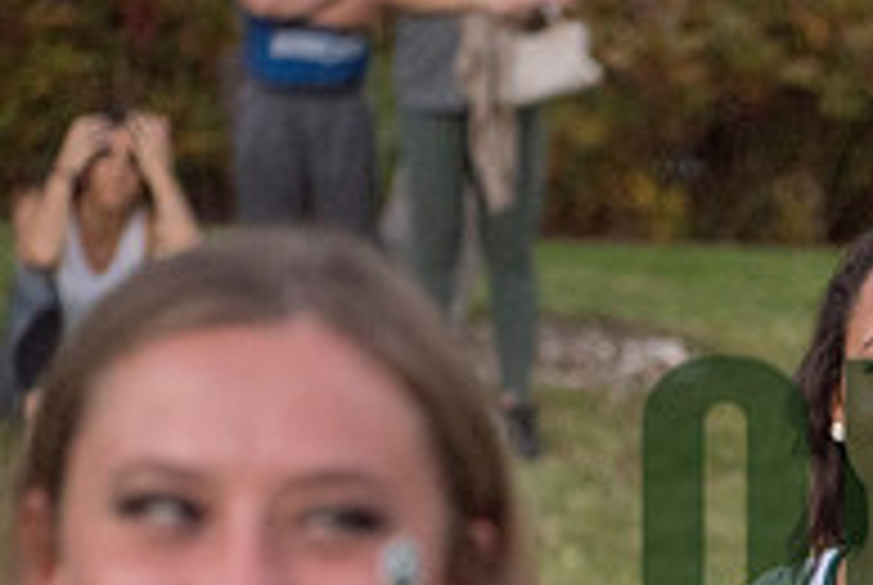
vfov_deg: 7.1
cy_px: 569
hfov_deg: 10.4
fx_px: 4712
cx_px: 981
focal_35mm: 194
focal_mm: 65
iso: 2000
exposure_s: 1/1600
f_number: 3.2
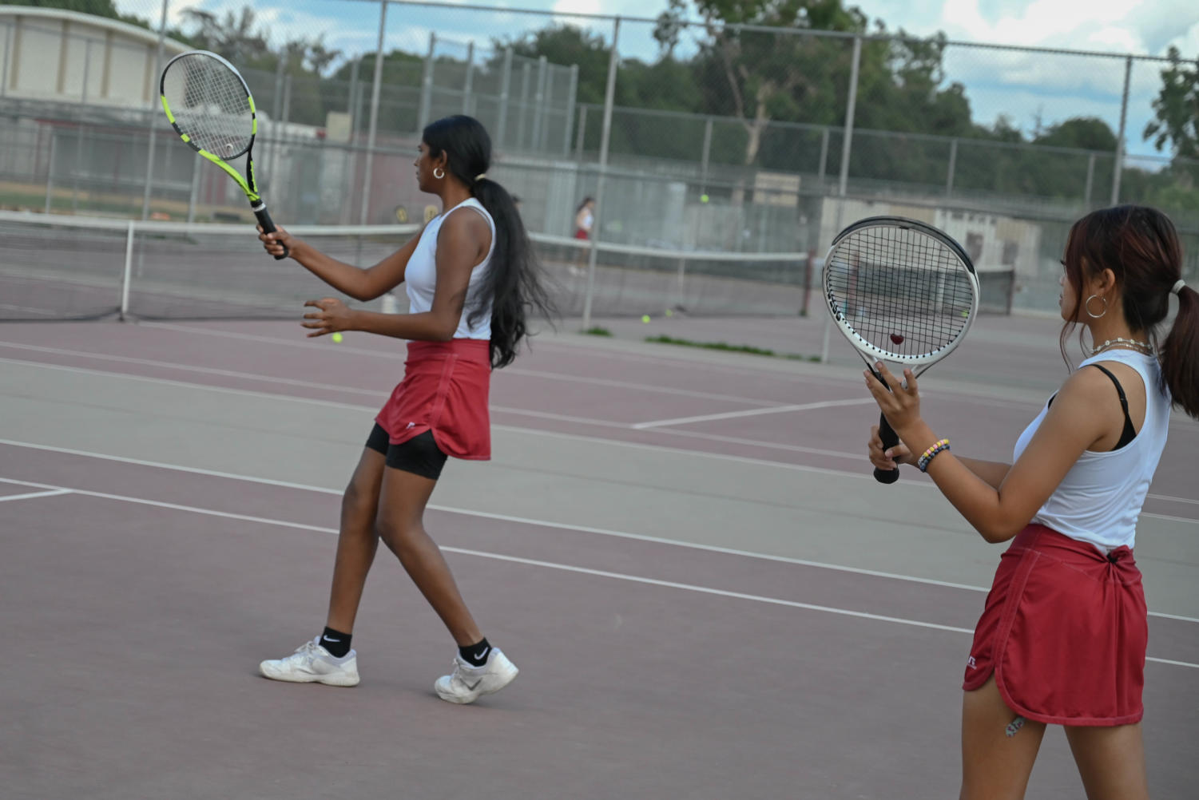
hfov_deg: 28.8
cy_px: 400
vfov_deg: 19.5
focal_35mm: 70
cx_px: 600
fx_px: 2332
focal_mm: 70
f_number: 4
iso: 800
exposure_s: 1/2500
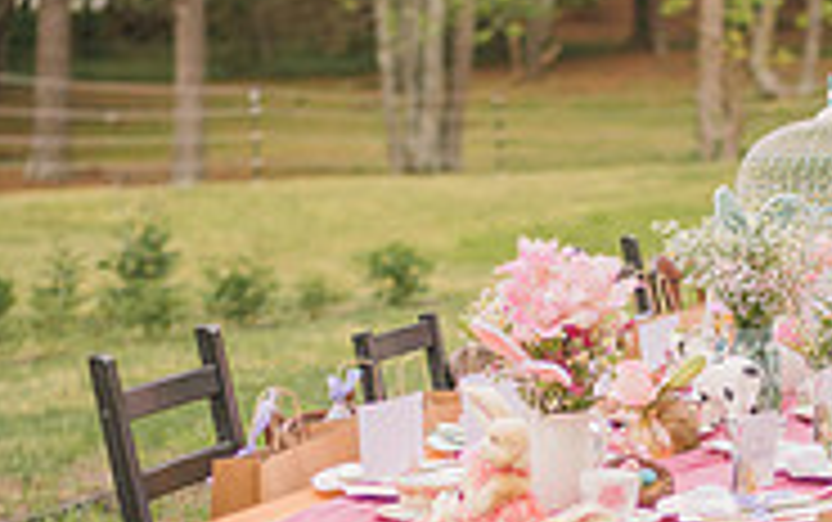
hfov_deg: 16.7
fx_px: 2814
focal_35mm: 124
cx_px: 661
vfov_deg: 10.5
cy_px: 472
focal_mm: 50
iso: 100
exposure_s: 1/800
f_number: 2
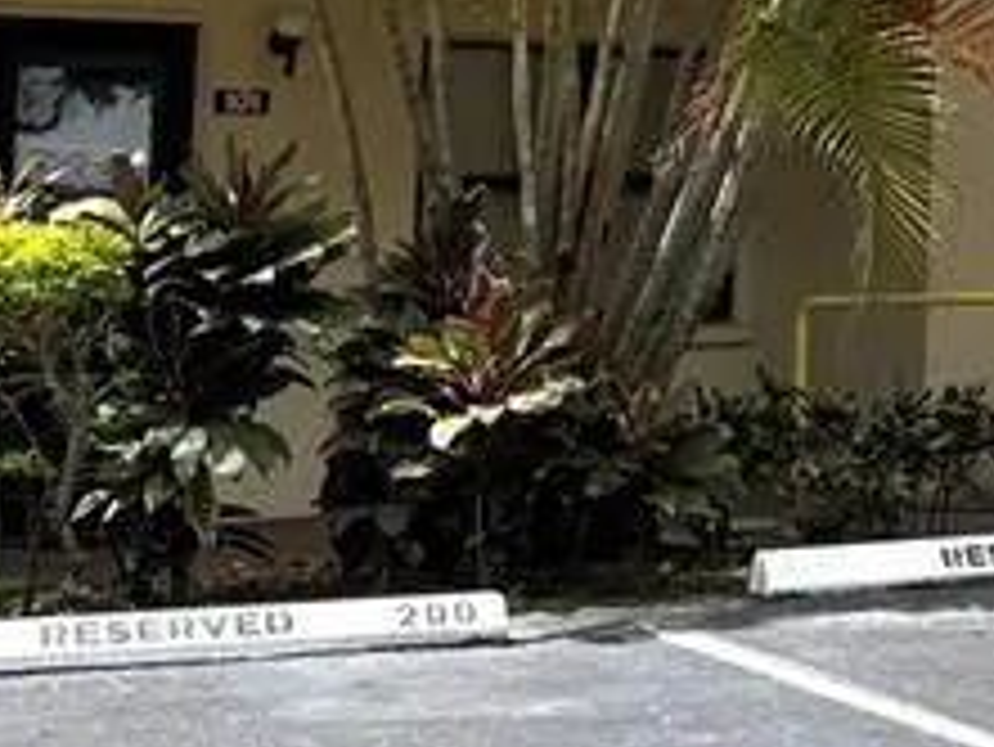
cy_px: -333
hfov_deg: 15.9
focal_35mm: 111
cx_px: 1606
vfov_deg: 12.7
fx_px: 3189
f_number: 1.78
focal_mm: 6.76
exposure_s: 1/4975
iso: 80
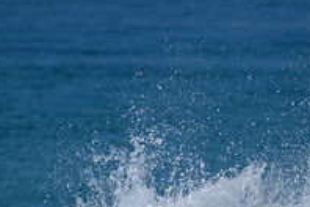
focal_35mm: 1463
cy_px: 271
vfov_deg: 0.9
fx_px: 12597
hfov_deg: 1.4
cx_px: 210
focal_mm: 500
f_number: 5.6
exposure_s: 1/2000
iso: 125
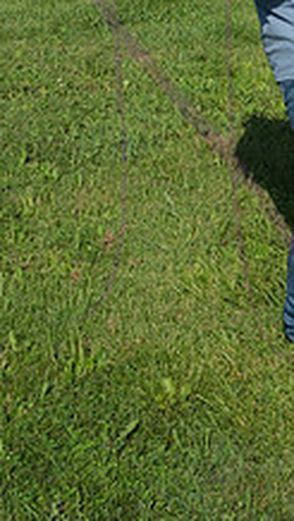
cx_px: 454
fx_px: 1098
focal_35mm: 79
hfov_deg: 14.2
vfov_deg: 25.0
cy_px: -41
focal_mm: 28.5
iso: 400
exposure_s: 1/320
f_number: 14
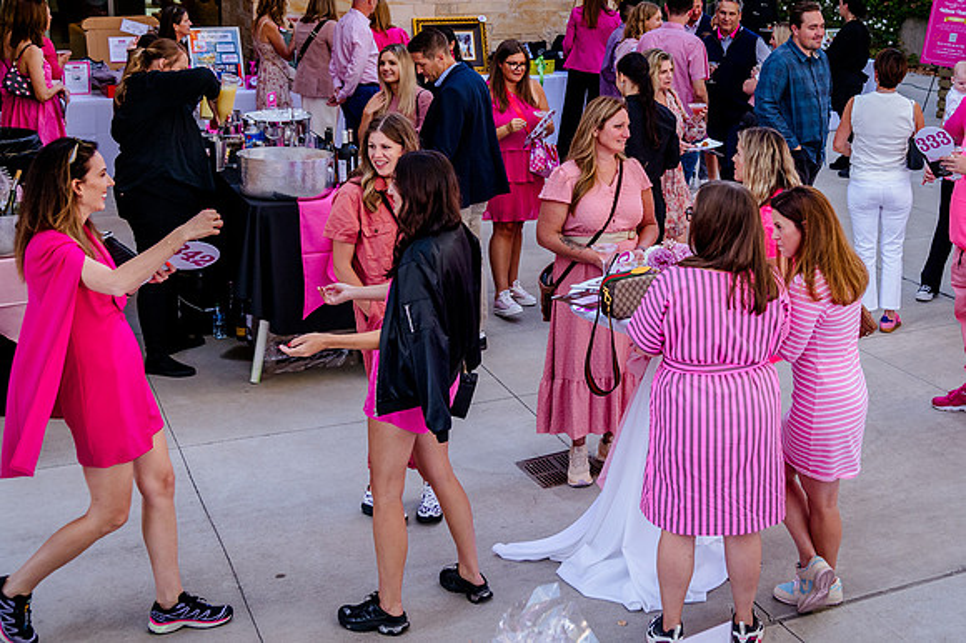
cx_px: 673
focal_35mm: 53
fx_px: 1421
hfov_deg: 37.0
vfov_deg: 25.3
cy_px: 195
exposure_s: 1/400
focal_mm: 38
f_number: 5
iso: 1600
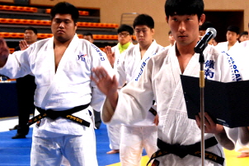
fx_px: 1032
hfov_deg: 13.7
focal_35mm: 149
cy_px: 86
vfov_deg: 9.2
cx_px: 200
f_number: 5
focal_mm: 60
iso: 800
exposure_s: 1/80
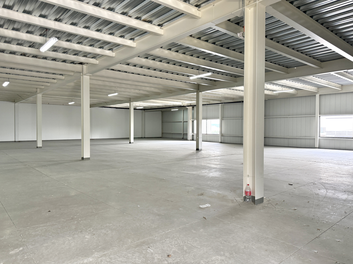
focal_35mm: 24
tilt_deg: -1.1
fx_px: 245
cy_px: 132
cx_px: 176
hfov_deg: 71.6
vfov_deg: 56.8
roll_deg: -0.1
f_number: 1.78
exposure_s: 1/172
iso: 200
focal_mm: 6.76
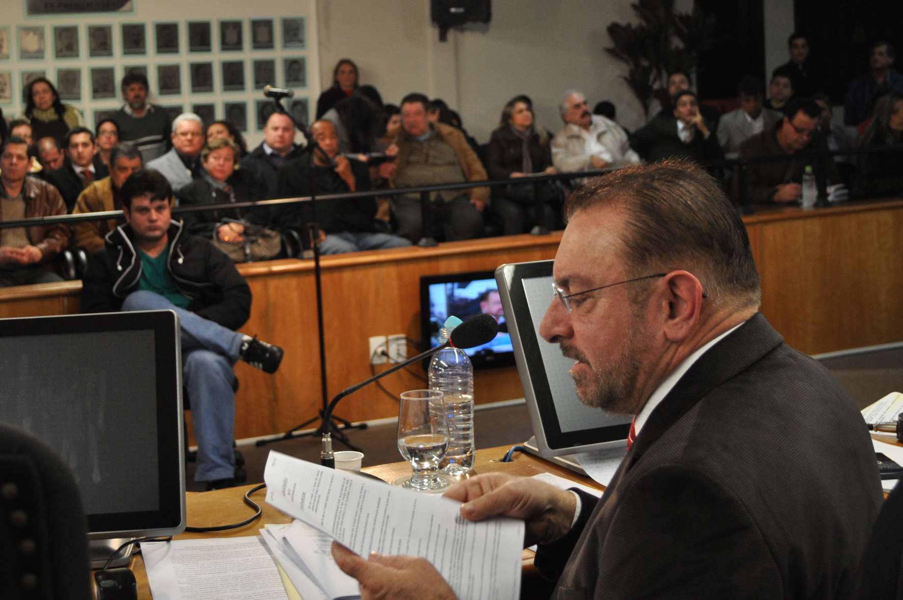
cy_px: 300
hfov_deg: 37.9
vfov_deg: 25.7
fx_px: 1315
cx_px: 452
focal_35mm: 52
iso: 560
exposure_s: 1/60
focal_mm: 35
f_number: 5
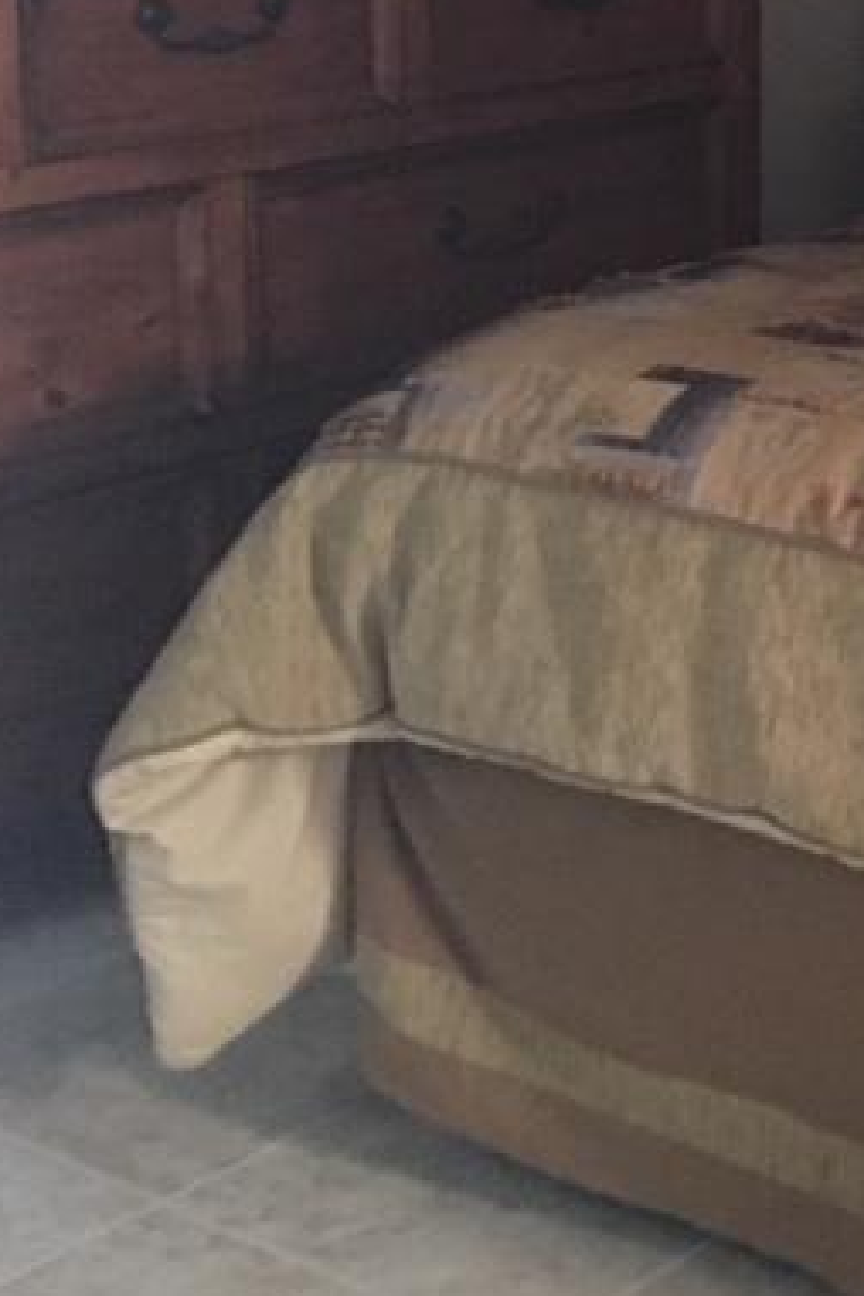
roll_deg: -2.0
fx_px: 2916
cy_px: 65
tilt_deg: -7.5
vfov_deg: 24.2
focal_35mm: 81
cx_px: 1609
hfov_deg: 14.6
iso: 250
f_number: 2.2
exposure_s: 1/4
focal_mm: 4.15
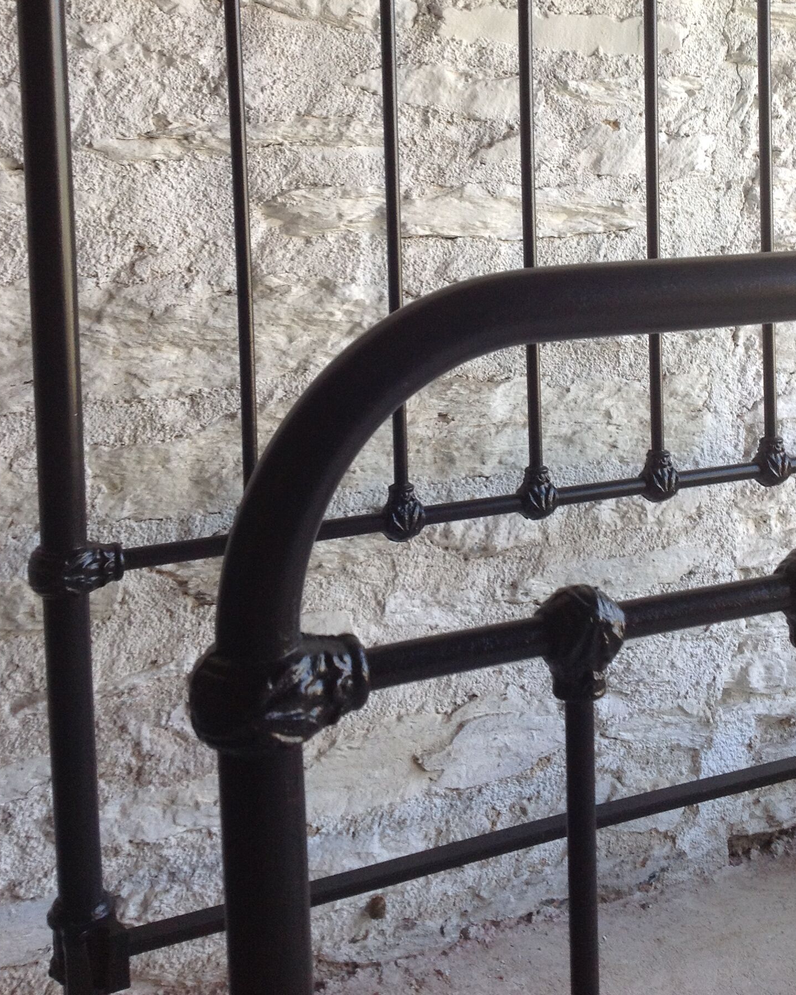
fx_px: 1442
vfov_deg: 37.5
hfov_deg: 30.7
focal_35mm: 49
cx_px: 491
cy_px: 315
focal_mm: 4.28
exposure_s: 1/60
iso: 64
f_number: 2.4
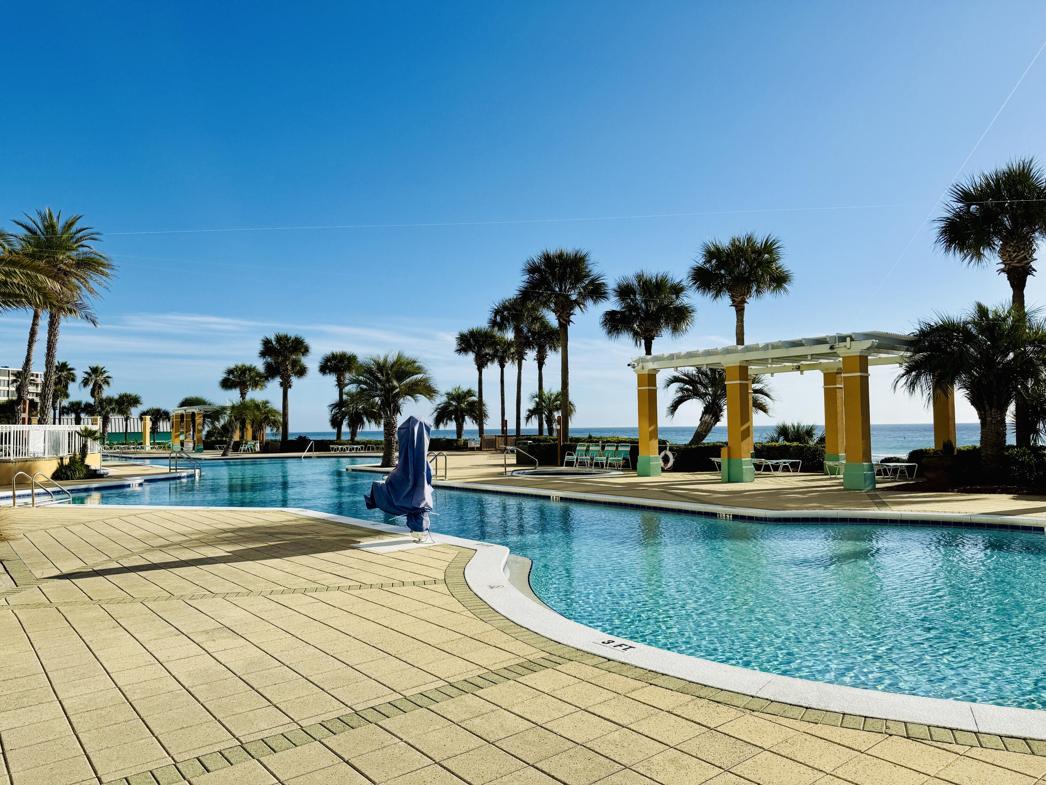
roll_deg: +0.5
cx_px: 523
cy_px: 392
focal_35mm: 24
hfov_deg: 71.6
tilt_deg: +3.3
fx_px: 725
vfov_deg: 56.8
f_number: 1.78
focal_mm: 6.76
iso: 80
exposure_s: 1/9091
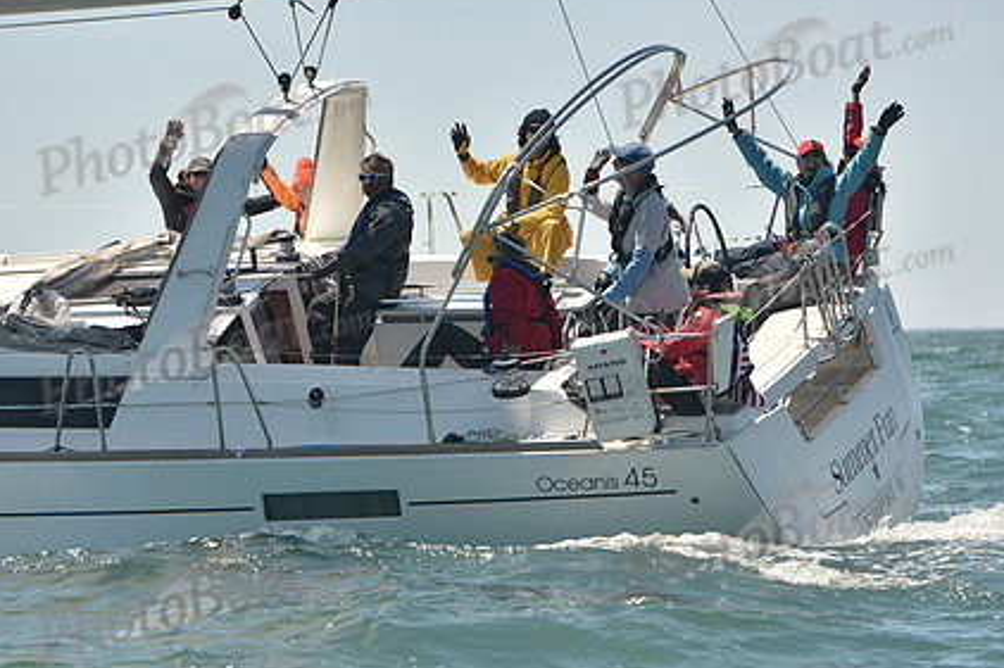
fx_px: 5938
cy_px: 443
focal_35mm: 213
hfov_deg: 9.7
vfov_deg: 6.4
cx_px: 497
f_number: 5.6
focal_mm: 155
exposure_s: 1/800
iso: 250
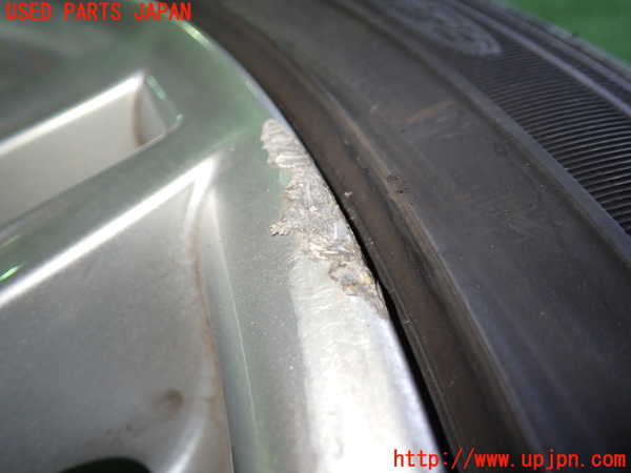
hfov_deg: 60.0
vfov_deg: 46.8
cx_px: 316
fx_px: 547
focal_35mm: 30
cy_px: 236
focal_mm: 5.4
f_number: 2.3
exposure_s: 1/40
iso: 200
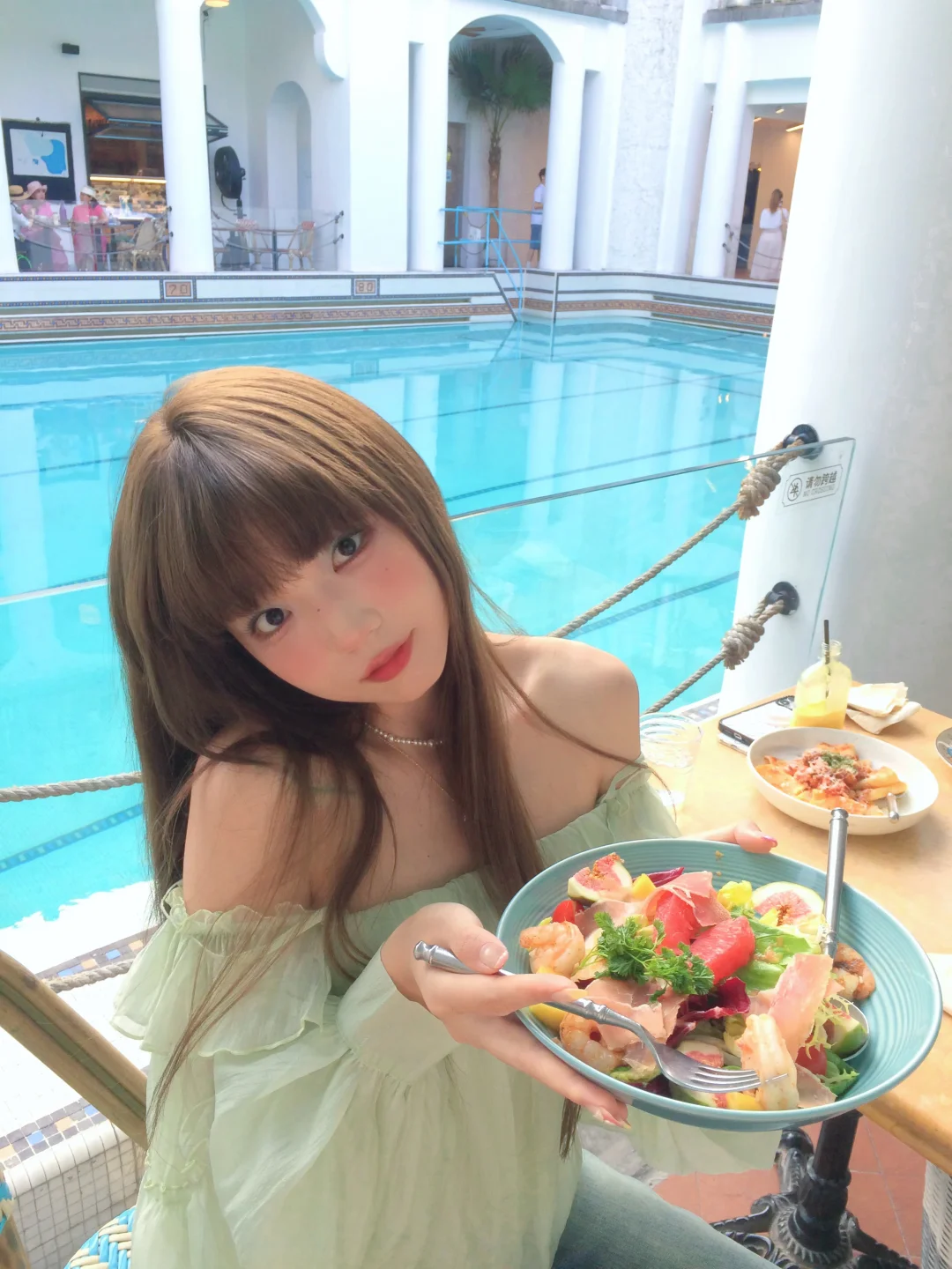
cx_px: 476
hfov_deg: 48.2
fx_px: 1063
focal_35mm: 29
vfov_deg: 61.7
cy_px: 634
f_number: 2.2
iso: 50
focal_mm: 4.15
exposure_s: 1/100
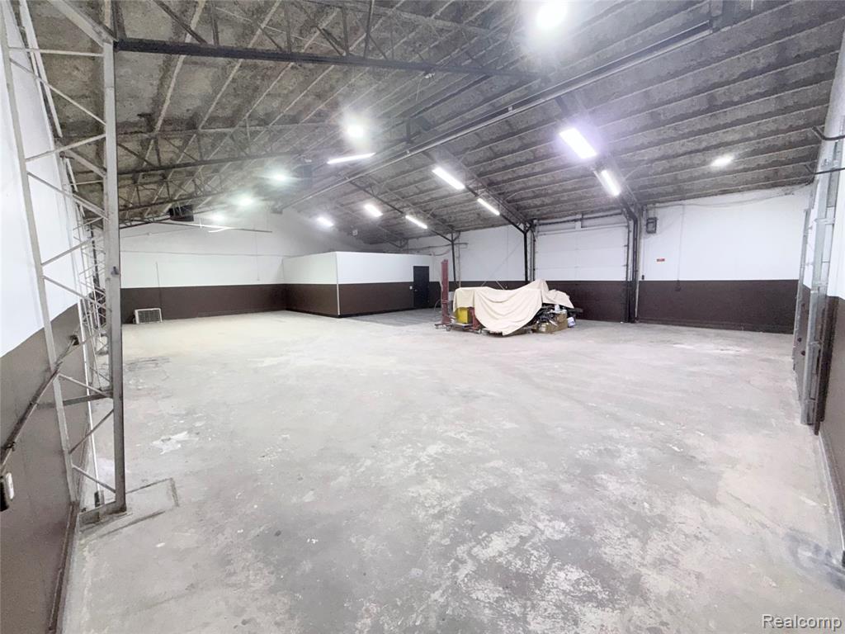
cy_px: 317
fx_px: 342
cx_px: 422
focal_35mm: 14
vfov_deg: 85.7
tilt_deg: -6.8
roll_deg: +1.3
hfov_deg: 102.1
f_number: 2.2
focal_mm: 2.22
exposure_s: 1/120
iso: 400
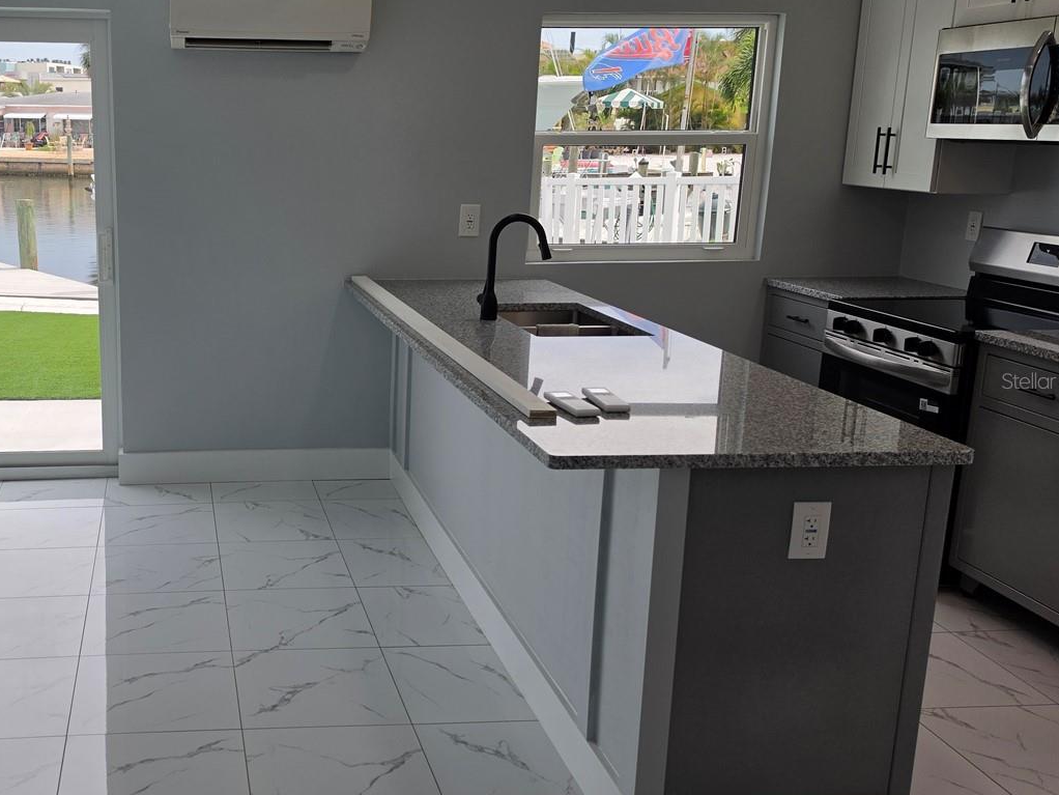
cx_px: 270
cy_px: 380
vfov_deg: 39.7
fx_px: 1102
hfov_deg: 49.4
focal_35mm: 36
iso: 64
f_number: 1.4
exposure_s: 1/2635
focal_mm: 6.5
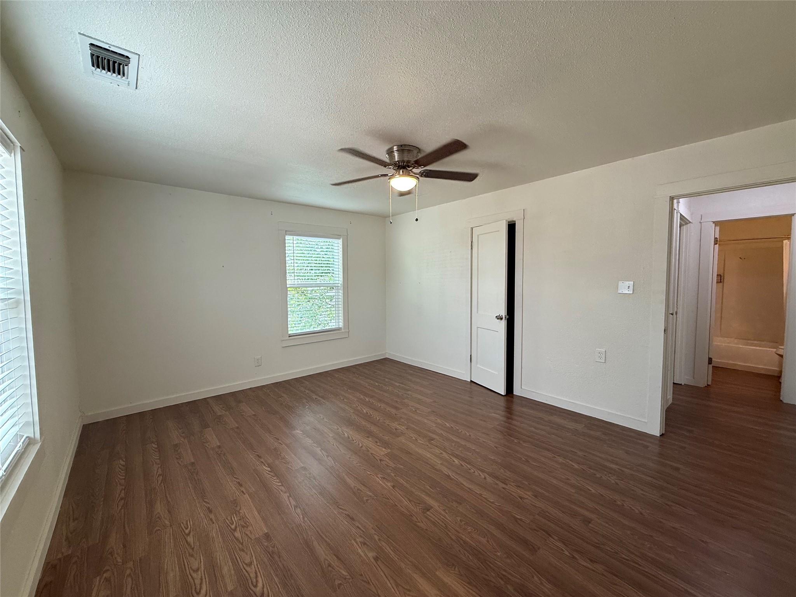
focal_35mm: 14
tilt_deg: -3.1
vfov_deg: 85.7
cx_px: 398
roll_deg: +0.7
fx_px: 322
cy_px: 298
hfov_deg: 102.1
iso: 125
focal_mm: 2.22
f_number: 2.2
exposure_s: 1/99
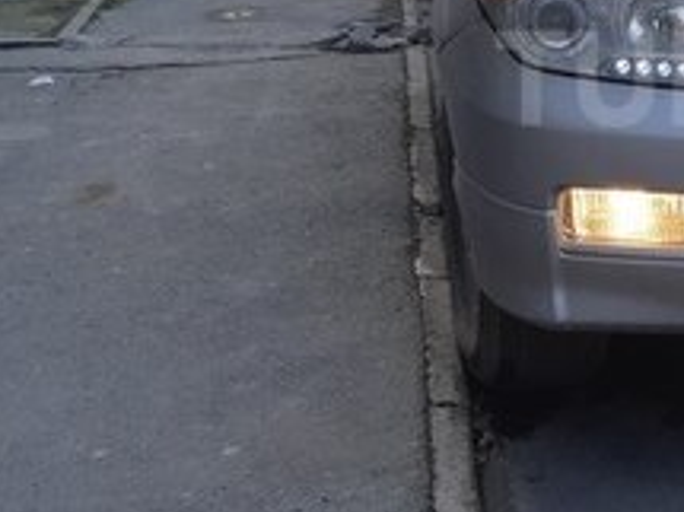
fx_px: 1580
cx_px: 821
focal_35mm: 80
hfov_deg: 22.5
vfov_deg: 18.2
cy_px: 78
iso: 40
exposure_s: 1/294
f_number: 1.7
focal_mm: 3.93
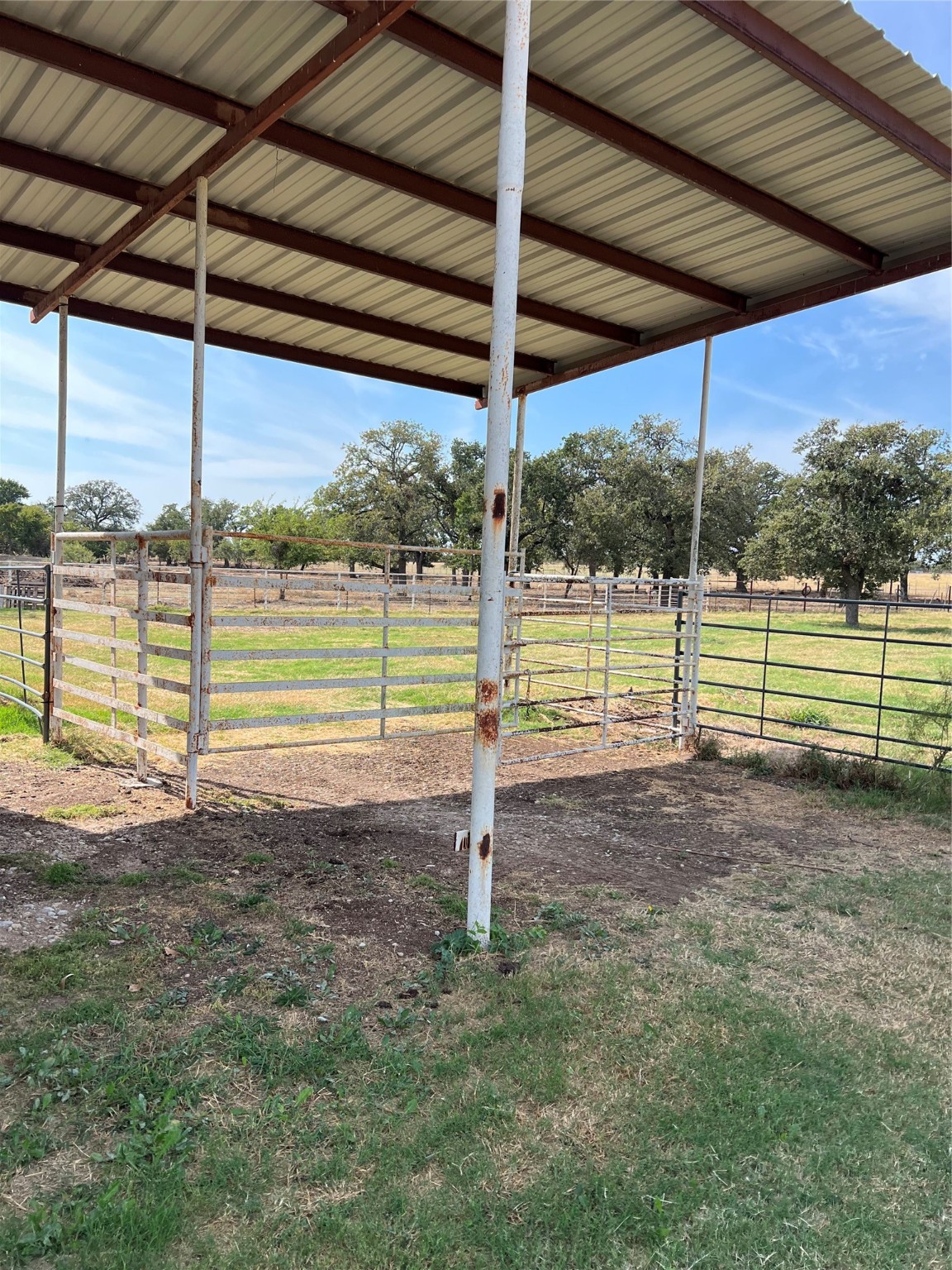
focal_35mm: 26
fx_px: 953
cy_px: 635
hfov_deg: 53.1
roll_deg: -1.9
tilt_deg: -3.4
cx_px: 476
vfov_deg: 67.3
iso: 50
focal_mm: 5.7
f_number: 1.5
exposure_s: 1/2299
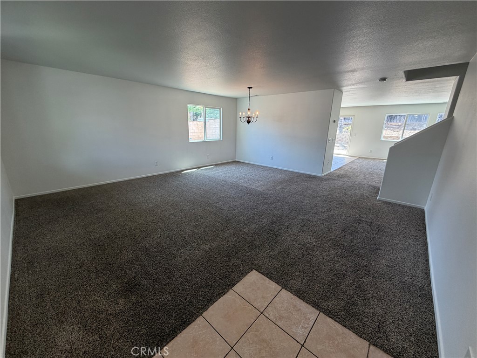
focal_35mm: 14
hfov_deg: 102.1
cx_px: 238
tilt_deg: -15.6
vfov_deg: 85.7
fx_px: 193
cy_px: 179
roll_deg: -0.5
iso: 200
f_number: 2.2
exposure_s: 1/120
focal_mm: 2.22
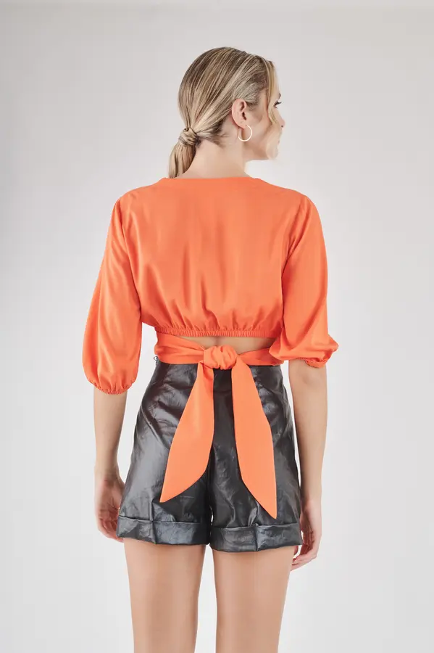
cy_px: 326
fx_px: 1539
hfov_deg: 16.1
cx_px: 217
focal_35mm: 85
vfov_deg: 23.9
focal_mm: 85
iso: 100
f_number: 11
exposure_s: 1/160
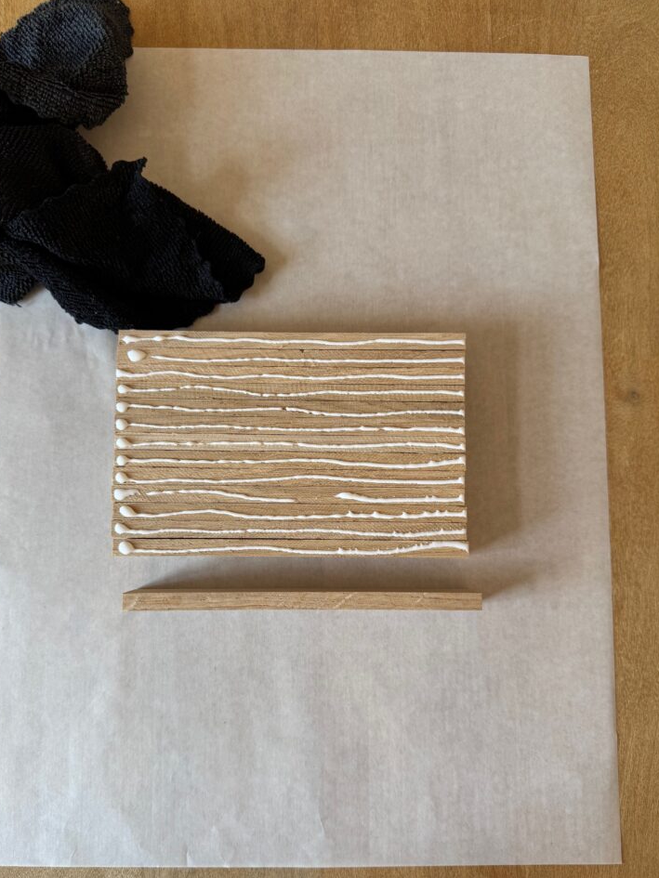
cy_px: 471
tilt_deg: -84.7
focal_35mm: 26
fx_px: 660
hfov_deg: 53.1
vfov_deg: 67.2
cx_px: 313
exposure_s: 1/121
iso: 100
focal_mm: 6.76
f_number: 1.78
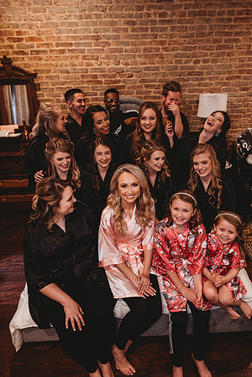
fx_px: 252
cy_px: 188
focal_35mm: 24
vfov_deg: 73.7
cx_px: 126
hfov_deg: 53.1
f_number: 2.8
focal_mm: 24
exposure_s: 1/125
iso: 1600
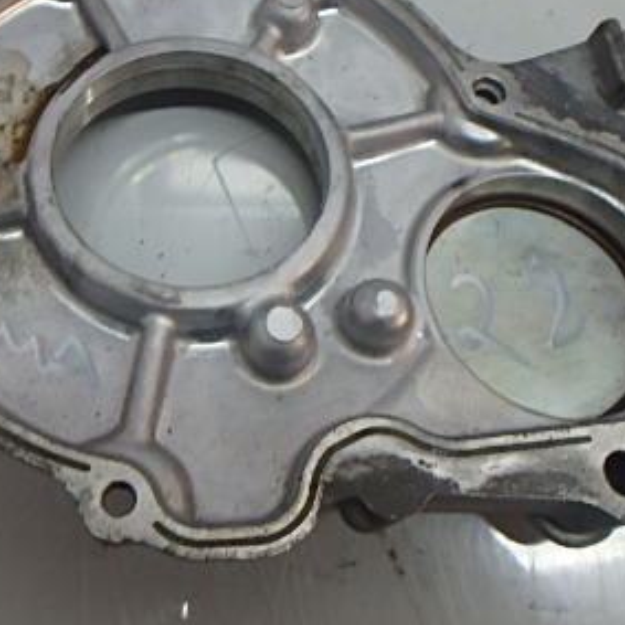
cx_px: 250
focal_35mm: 42
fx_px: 858
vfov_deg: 39.3
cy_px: 186
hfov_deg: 39.9
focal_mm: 3.7
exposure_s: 1/50
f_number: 3.5
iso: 200
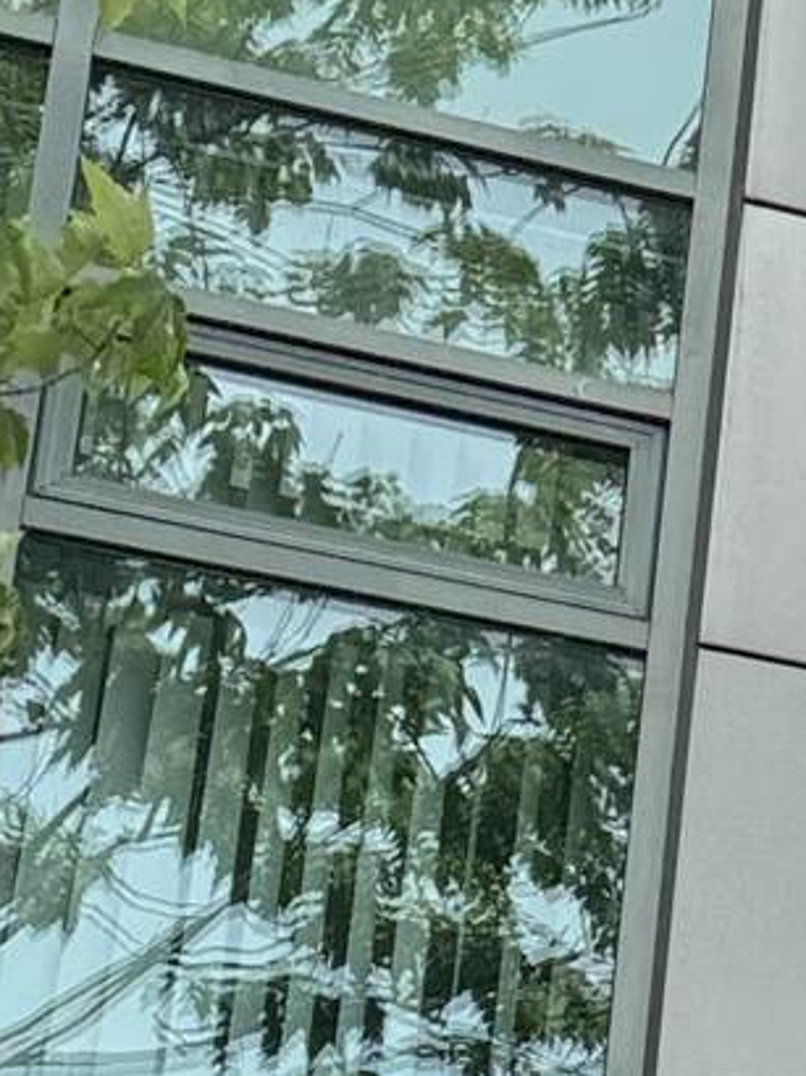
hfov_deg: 9.3
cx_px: 2203
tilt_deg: +14.3
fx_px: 4195
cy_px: 1992
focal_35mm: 135
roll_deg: +0.3
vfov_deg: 13.1
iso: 80
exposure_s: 1/966
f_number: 1.78
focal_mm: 6.76
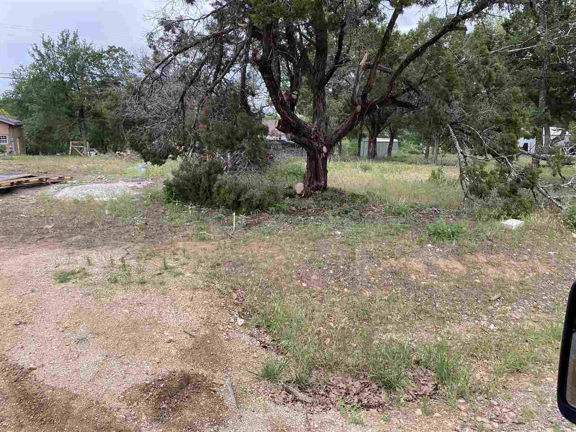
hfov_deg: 67.3
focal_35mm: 26
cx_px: 288
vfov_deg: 53.1
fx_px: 433
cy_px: 216
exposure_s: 1/346
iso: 32
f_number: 1.8
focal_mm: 4.25
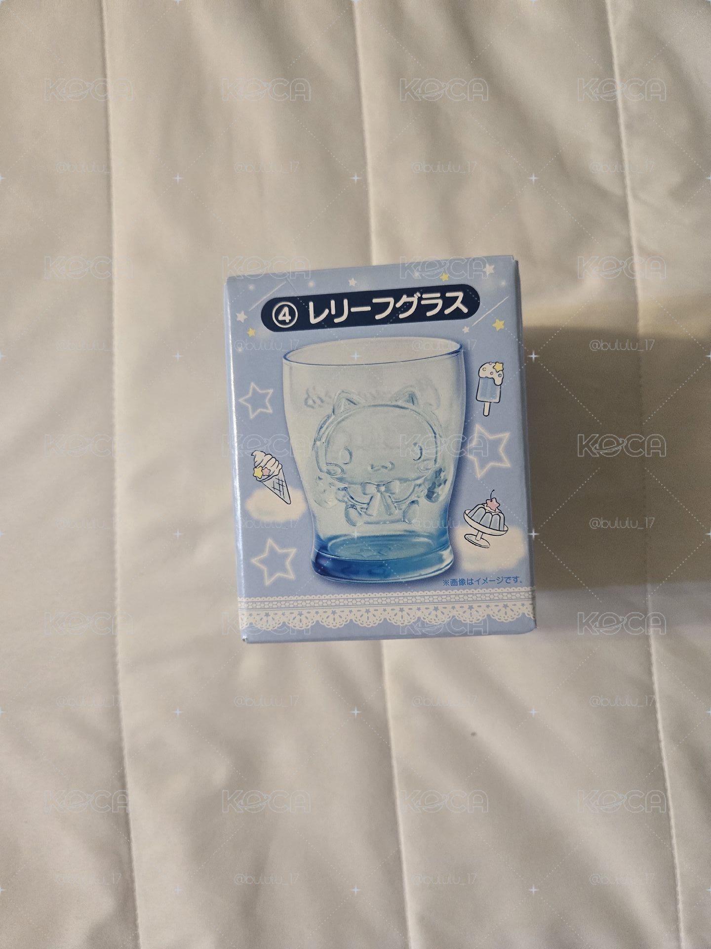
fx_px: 630
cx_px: 356
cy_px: 474
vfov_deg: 73.9
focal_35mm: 23
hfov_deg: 58.9
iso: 640
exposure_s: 1/120
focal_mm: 5.4
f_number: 1.8
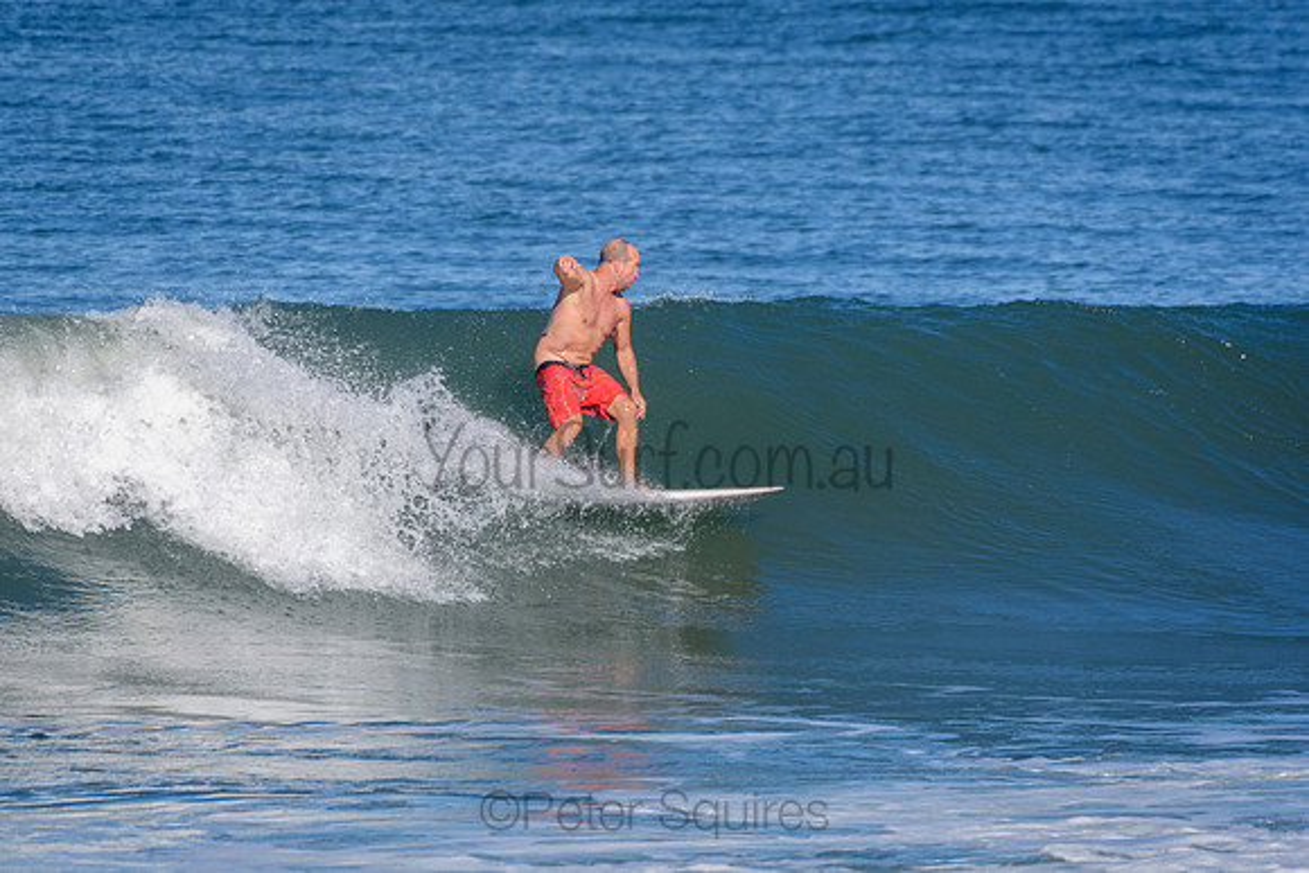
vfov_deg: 1.8
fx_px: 27276
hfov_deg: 2.7
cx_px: 654
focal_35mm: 750
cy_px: 436
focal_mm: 500
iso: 320
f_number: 5.6
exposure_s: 1/2000
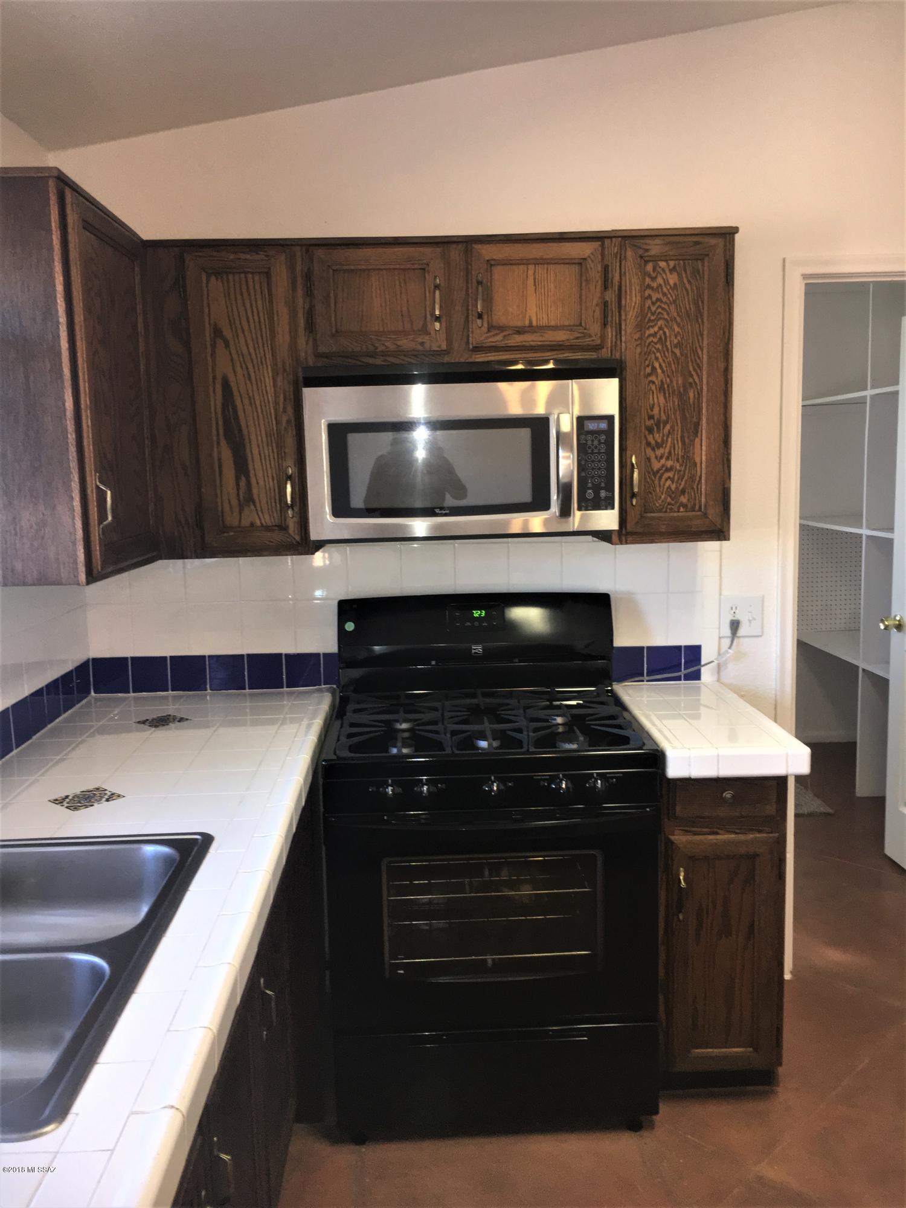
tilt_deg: -7.9
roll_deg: +1.2
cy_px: 604
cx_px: 453
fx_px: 1012
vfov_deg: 61.7
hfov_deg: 48.2
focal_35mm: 29
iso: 64
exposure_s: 1/30
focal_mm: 4.15
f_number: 2.2
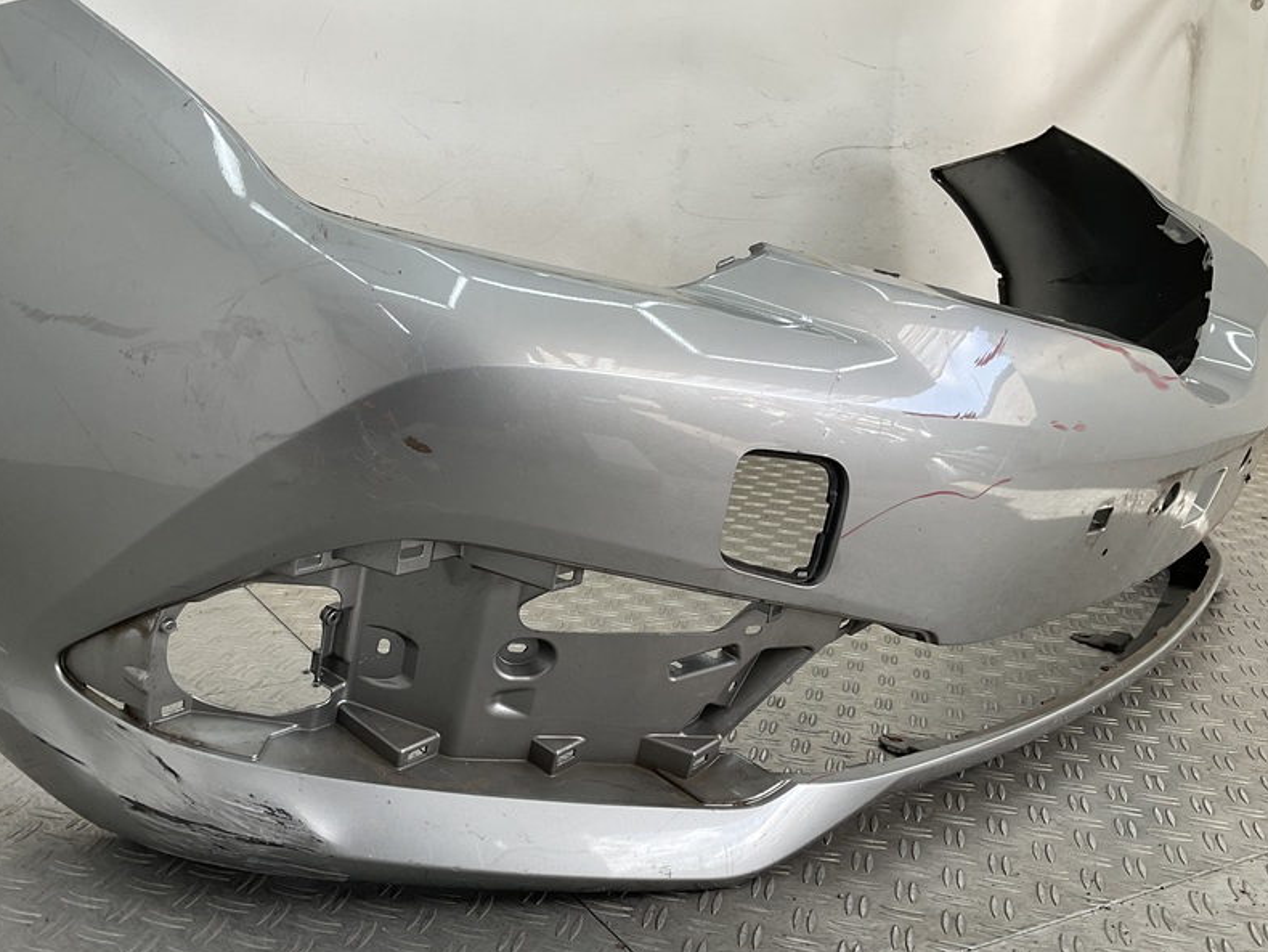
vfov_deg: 38.7
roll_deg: -3.5
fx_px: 1356
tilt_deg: -16.1
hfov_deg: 49.6
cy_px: 514
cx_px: 465
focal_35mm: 37
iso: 16
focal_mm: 3
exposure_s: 1/149
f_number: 1.8
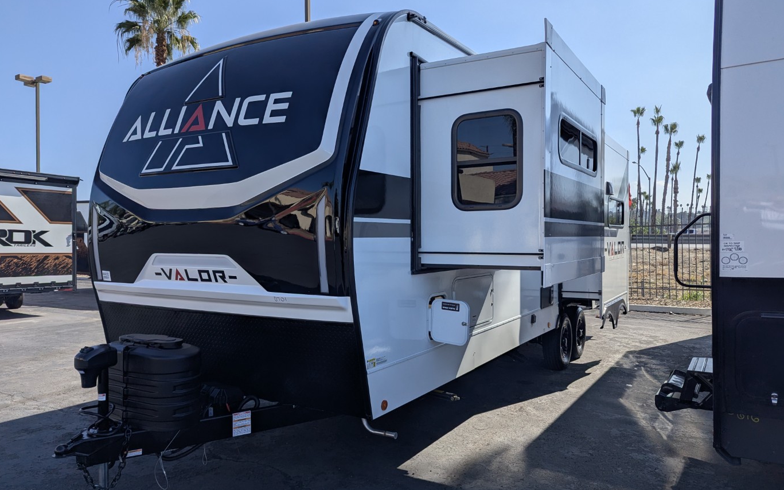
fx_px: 555
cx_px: 388
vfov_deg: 47.6
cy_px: 252
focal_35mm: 26
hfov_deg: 70.4
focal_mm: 6.81
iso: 47
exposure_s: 1/3058
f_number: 1.85
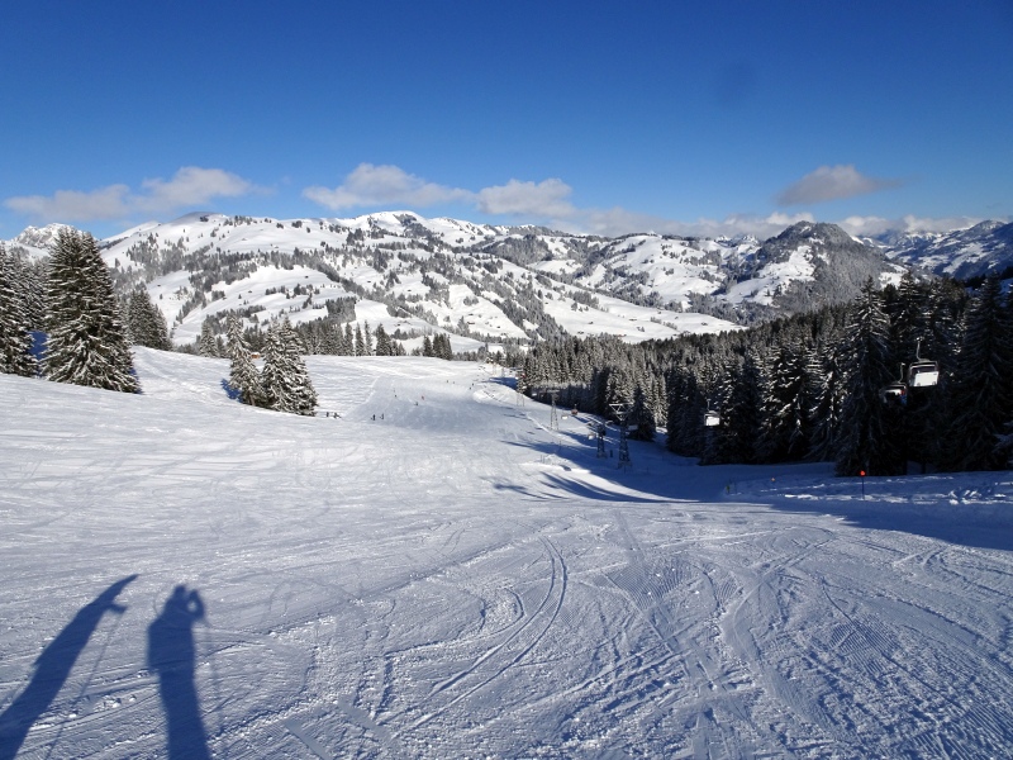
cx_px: 506
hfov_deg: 71.6
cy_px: 380
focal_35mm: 24
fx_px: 702
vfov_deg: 56.8
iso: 80
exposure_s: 1/2000
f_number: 4.5
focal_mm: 4.1
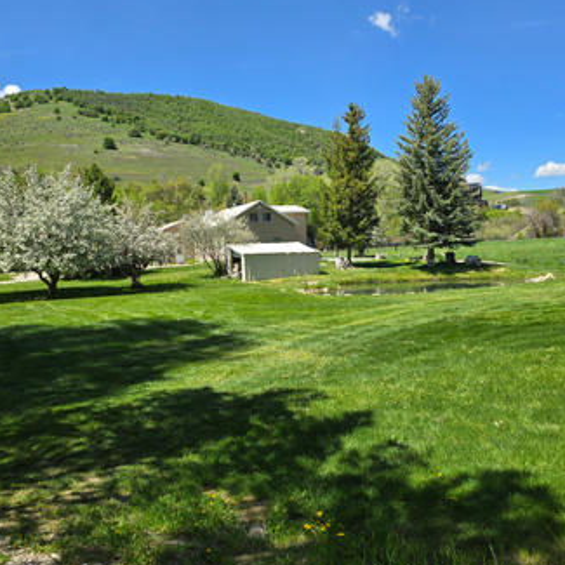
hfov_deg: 54.0
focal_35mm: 30
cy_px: 283
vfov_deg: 54.0
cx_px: 296
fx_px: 554
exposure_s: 1/611
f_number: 1.7
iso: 12
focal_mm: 6.3
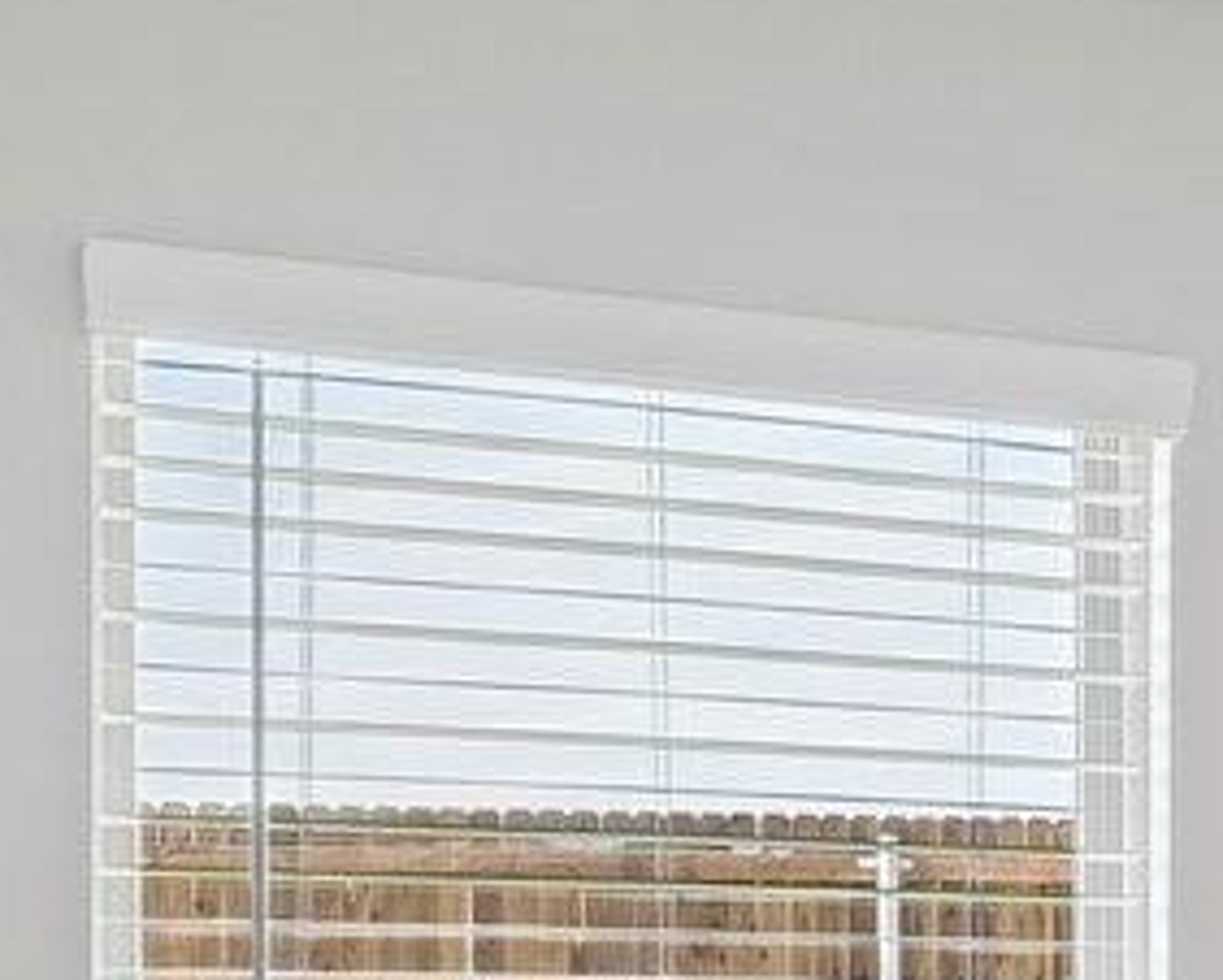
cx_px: 2888
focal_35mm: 112
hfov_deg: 13.1
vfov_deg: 13.5
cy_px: 1056
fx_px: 4071
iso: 400
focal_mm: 16.5
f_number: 8
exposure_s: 1/40
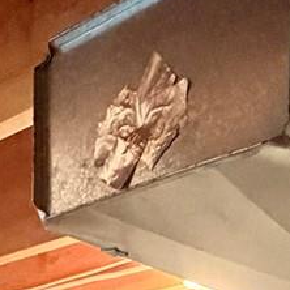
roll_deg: -2.3
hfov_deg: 19.5
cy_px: 627
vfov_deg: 14.8
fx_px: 844
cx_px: 142
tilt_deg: -7.0
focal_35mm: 89
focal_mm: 2.22
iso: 1250
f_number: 2.2
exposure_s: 1/60
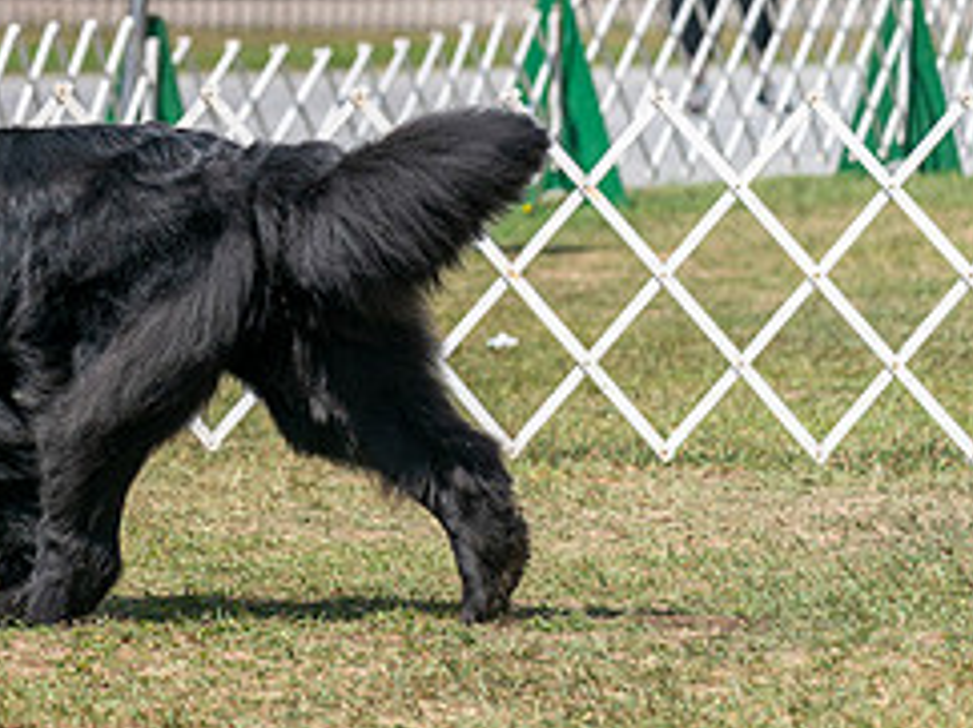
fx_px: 10249
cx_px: -147
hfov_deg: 5.4
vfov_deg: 4.1
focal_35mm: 365
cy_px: -72
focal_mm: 136
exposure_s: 1/1600
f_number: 4.5
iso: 200
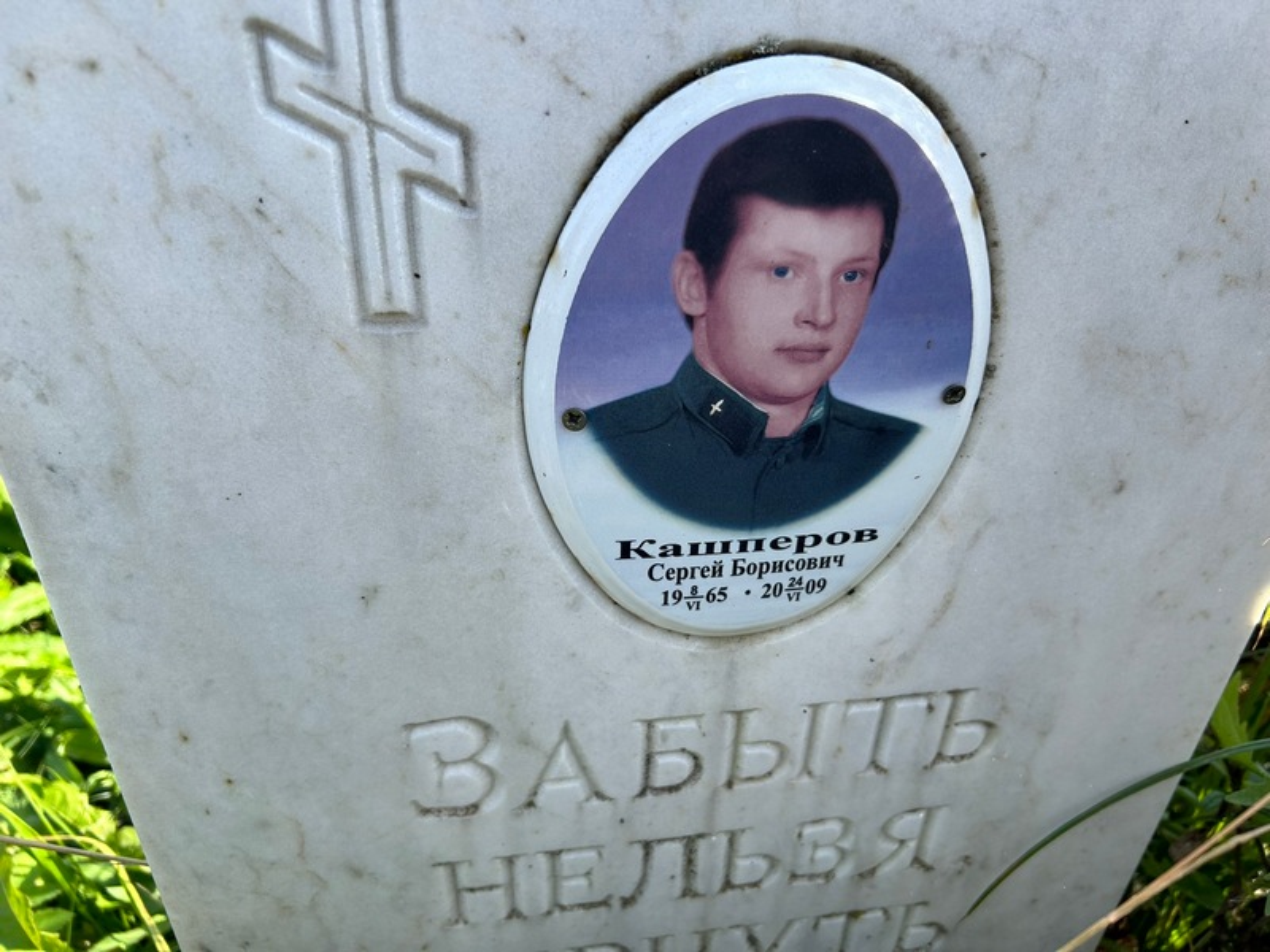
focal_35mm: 26
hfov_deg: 67.3
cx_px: 635
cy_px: 476
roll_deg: -2.0
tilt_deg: -37.9
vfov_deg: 53.1
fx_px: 954
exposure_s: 1/859
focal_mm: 5.7
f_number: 1.5
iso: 50
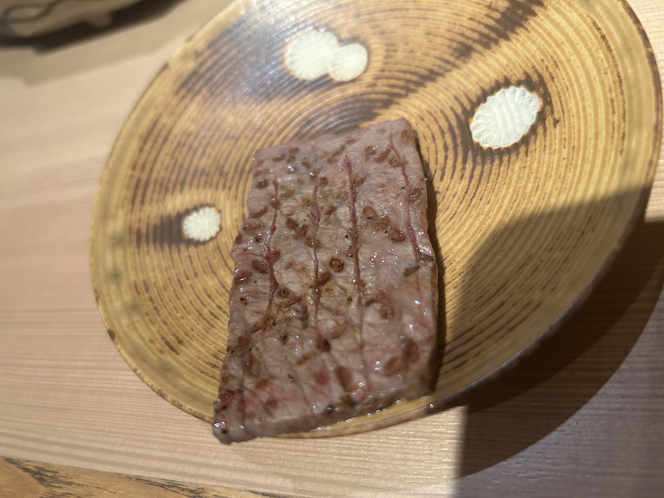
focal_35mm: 26
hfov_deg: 67.3
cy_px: 249
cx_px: 332
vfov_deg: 53.1
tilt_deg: -53.7
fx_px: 499
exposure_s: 1/50
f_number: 1.5
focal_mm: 5.7
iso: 250
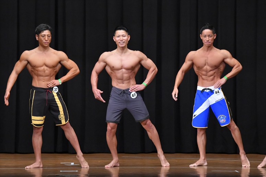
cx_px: 133
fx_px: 1603
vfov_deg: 6.3
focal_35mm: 217
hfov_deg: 9.5
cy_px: 88
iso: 8000
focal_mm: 145
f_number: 5.6
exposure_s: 1/400
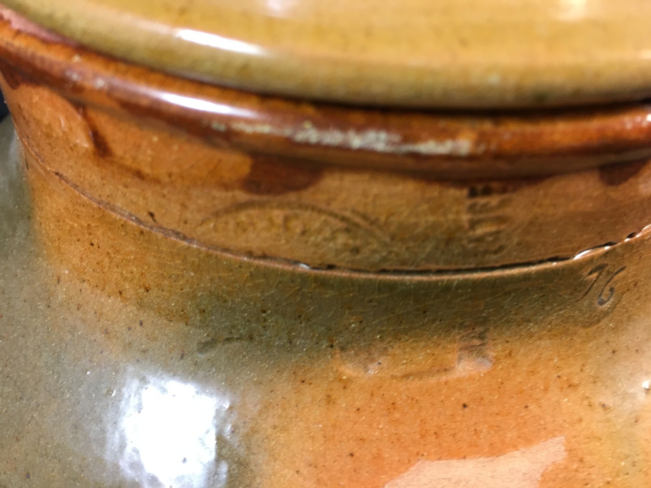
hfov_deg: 61.7
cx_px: 326
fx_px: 545
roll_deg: -2.5
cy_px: 244
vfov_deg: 48.2
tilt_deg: -41.9
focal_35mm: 29
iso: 50
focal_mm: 4.15
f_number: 2.2
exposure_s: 1/17
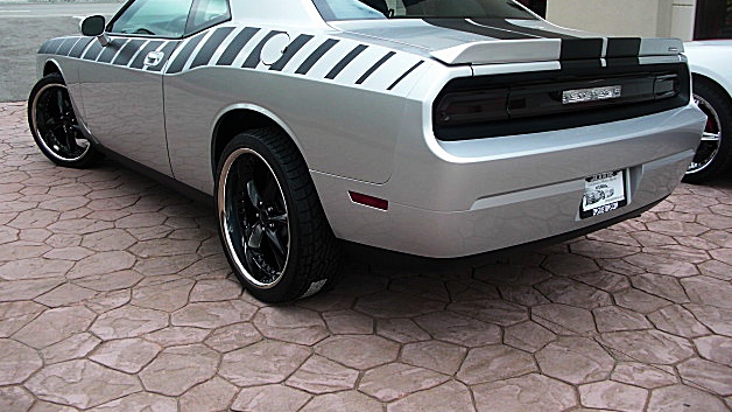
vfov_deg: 29.6
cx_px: 364
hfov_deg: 50.5
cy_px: 162
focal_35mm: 40
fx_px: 776
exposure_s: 1/320
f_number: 2.8
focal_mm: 6.3
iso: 50
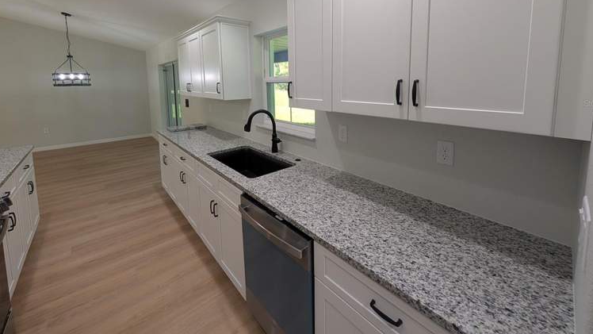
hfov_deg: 106.8
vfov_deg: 71.4
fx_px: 220
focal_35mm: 14
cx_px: 304
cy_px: 103
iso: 71
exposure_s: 1/120
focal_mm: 2.02
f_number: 1.7
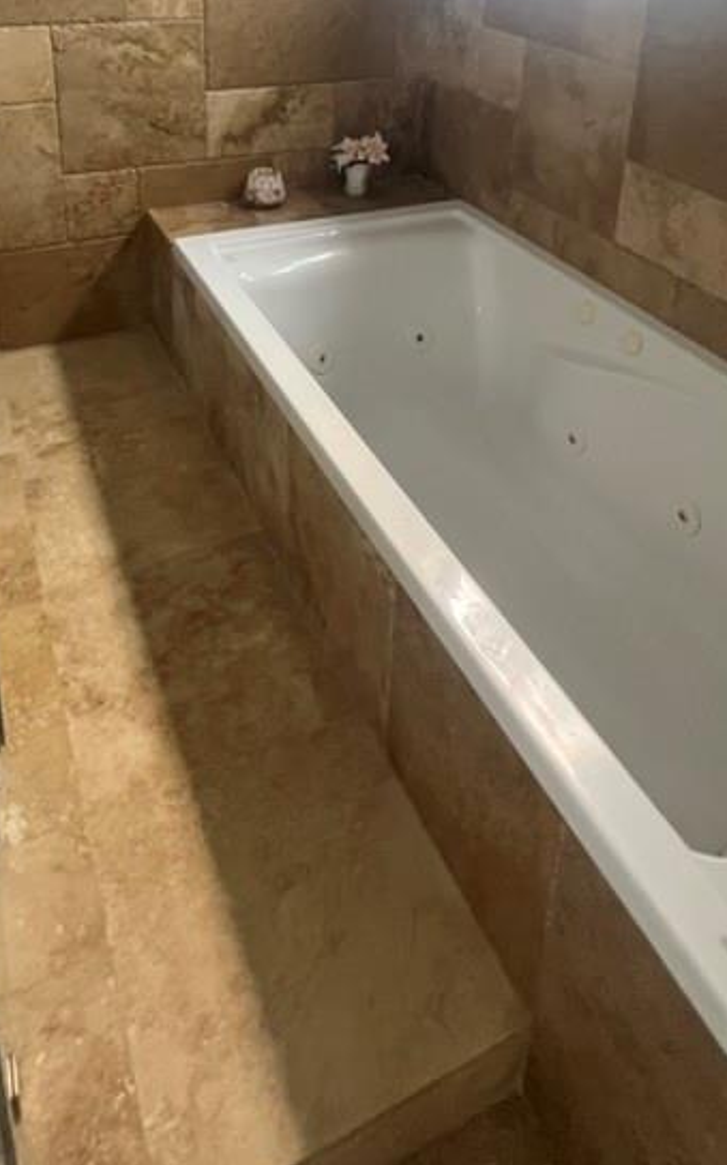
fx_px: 825
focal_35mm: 26
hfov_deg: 47.5
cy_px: 187
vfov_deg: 62.6
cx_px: 324
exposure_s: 1/64
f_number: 1.8
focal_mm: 1.57
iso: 250
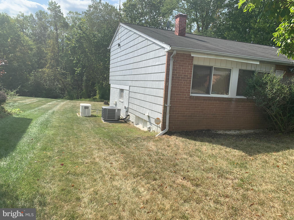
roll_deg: -4.3
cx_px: 147
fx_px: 221
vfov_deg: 53.1
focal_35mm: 26
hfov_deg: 67.3
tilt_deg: -8.3
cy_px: 110
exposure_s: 1/1585
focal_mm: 4.25
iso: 25
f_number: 1.8
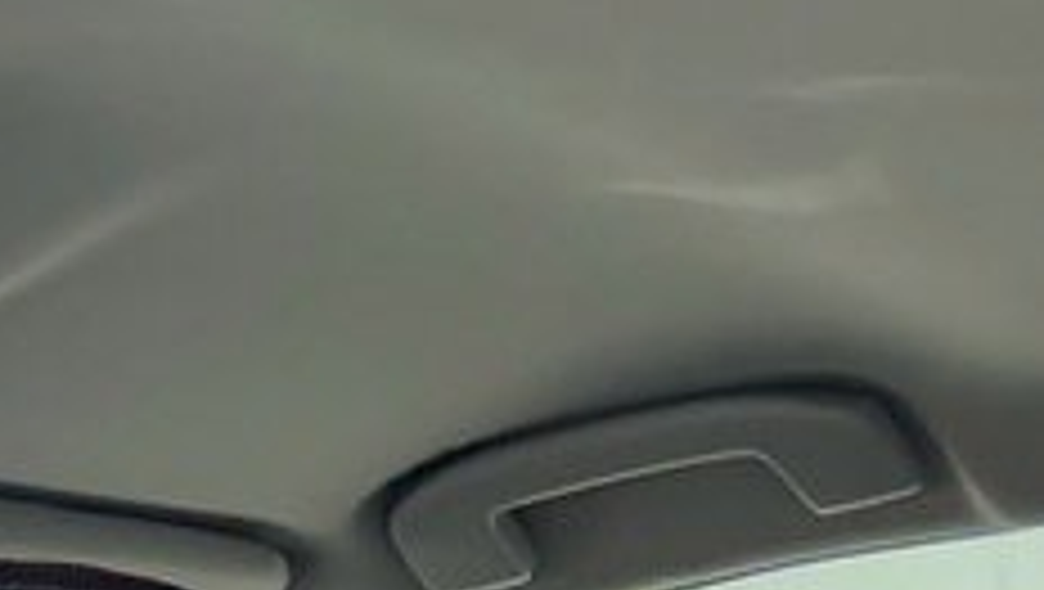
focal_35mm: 180
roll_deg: +1.7
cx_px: 1827
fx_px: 4987
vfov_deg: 5.7
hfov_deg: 11.2
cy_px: 2437
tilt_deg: -13.0
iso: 100
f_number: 1.78
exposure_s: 1/1653
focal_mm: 6.76
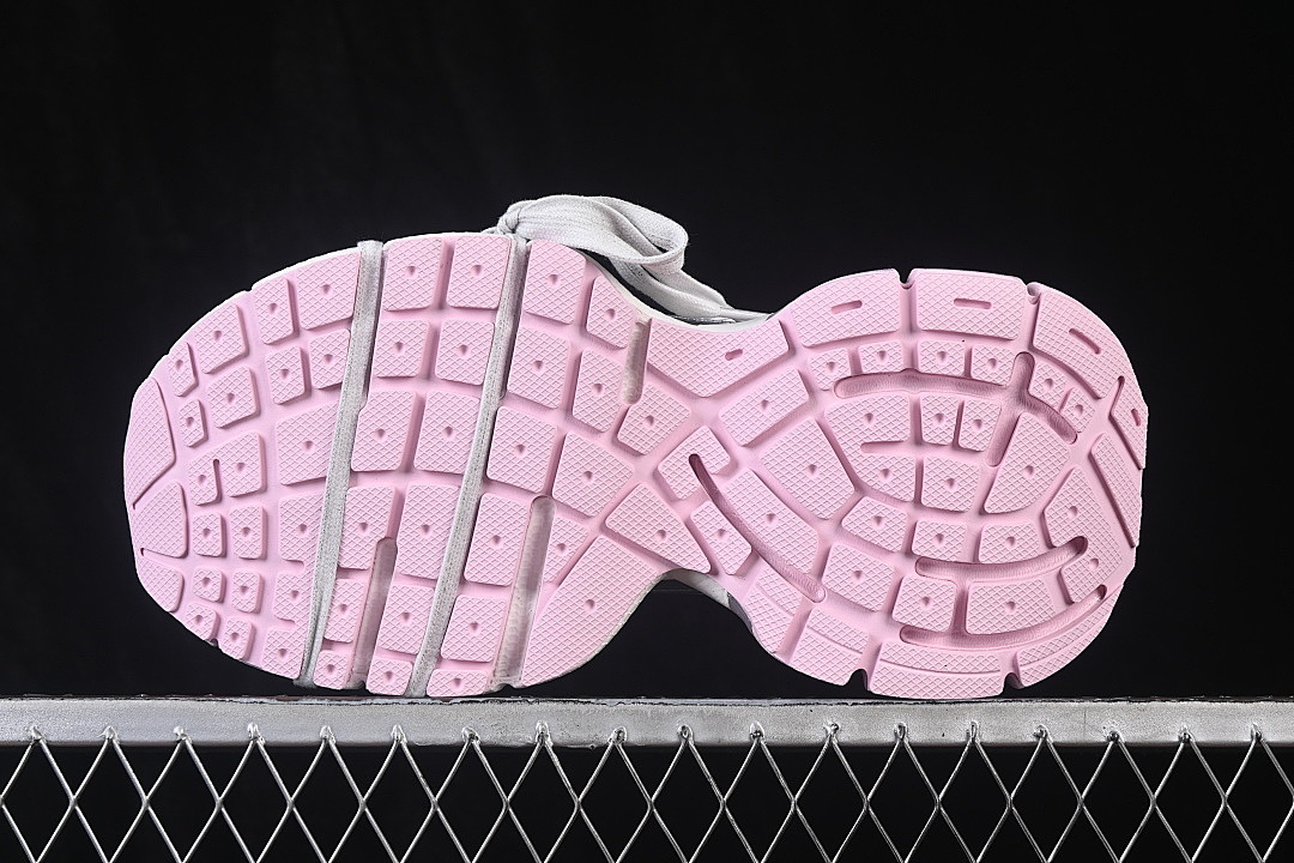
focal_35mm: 75
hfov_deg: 27.0
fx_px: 2696
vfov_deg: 18.2
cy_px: 432
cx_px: 647
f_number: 8
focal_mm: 50
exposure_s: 1/80
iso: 160
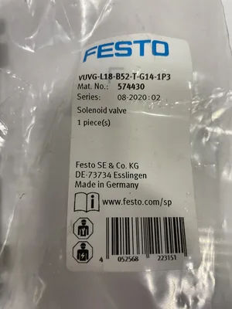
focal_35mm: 26
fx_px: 232
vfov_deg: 67.3
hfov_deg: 53.1
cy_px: 154
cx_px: 116
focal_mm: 4.2
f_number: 1.6
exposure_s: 1/60
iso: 80
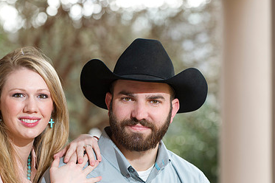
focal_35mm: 210
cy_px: 127
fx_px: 1603
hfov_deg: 9.8
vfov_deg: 6.5
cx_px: 105
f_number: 4
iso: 250
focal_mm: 135
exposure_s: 1/125
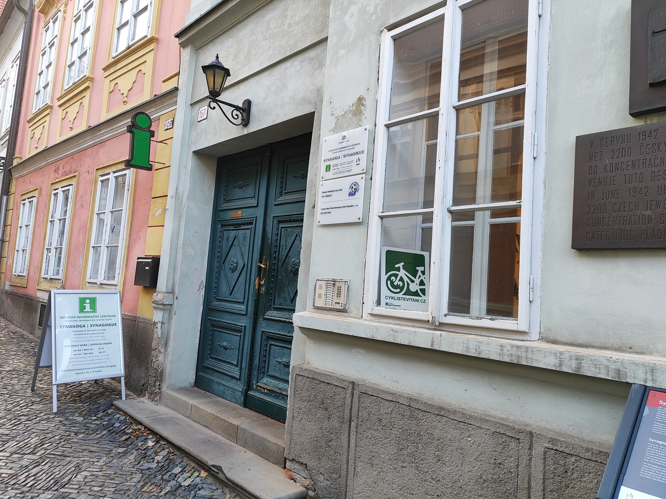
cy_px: 250
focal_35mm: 24
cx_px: 333
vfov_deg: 56.8
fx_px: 462
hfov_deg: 71.6
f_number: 1.89
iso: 172
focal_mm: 5.89
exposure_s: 1/100
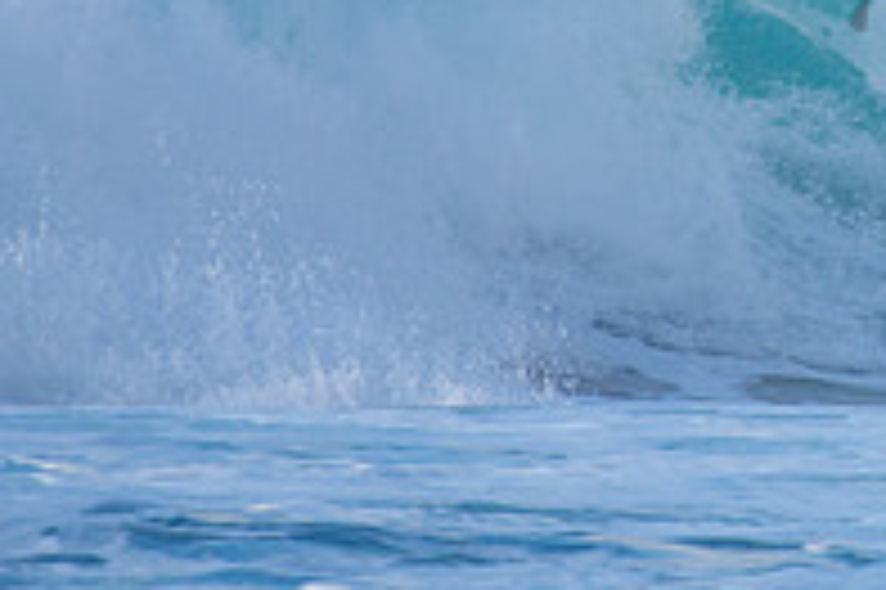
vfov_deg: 0.6
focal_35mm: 2208
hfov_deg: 0.9
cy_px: -79
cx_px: 1295
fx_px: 54295
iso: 180
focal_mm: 500
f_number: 5.6
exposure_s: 1/640
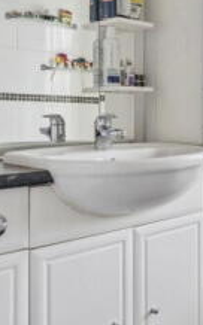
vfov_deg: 40.8
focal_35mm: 49
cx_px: 293
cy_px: 126
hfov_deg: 22.3
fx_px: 434
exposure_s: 1/100
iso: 320
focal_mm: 16
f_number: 5
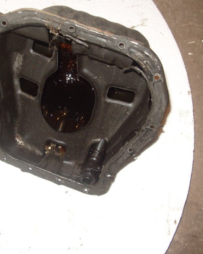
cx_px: 76
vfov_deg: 40.3
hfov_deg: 32.6
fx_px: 346
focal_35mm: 46
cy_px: 128
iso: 100
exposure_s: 1/45
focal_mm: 7.8
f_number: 2.8
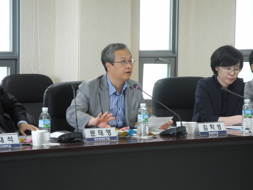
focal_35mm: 200
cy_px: 95
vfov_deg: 7.4
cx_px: 126
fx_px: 1462
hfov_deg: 9.9
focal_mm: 42.6
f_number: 5.6
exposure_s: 1/31.7
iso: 400
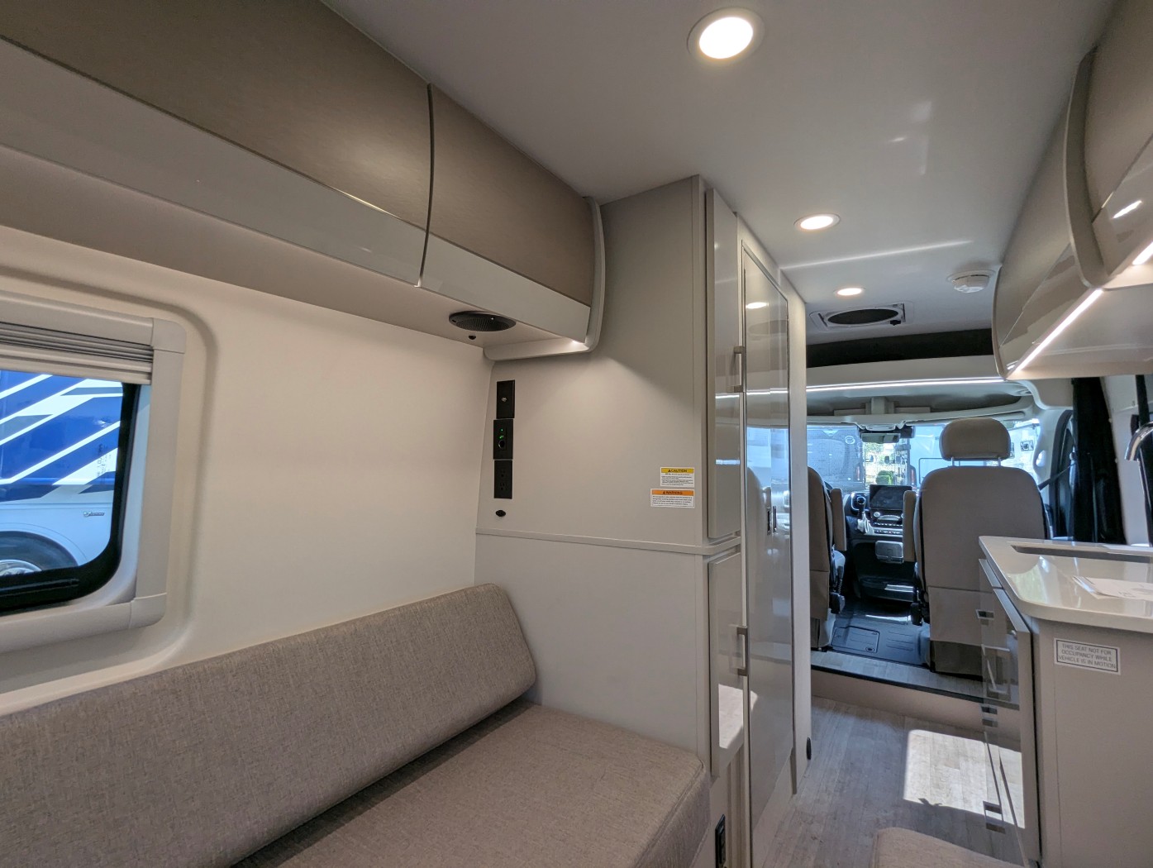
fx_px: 534
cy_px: 434
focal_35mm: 16
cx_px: 576
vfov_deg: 78.2
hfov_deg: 94.4
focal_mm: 2.35
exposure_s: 1/228
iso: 69
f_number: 2.2
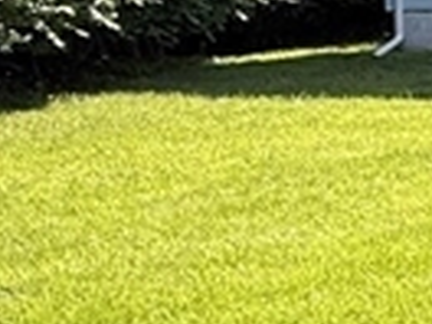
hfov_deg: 12.9
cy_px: 128
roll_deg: -0.2
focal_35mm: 109
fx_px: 1360
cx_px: 1090
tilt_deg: -3.1
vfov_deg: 13.6
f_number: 2.2
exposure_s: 1/293
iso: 50
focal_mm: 2.22
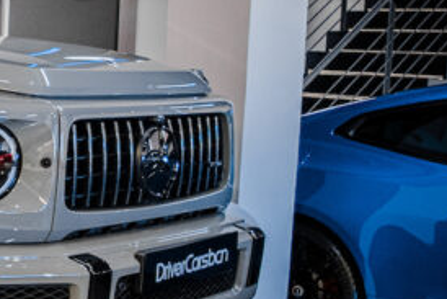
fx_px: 1081
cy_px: 180
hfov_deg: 20.6
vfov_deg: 15.7
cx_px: -188
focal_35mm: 87
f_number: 3.8
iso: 1250
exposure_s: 1/60
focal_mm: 20
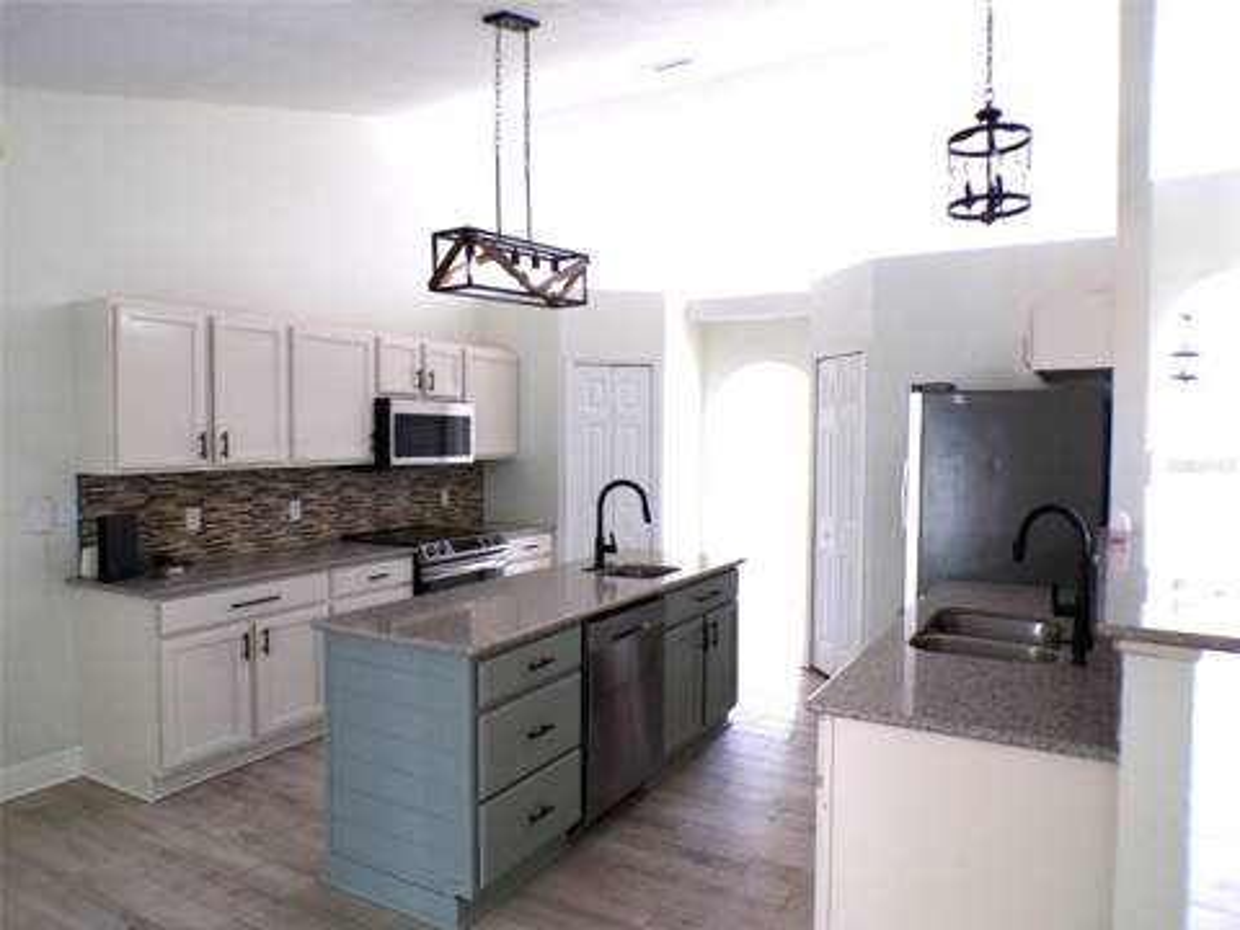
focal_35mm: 24
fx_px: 860
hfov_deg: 71.6
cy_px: 465
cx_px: 620
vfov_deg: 56.8
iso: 159
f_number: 3
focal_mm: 4.3
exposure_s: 1/34
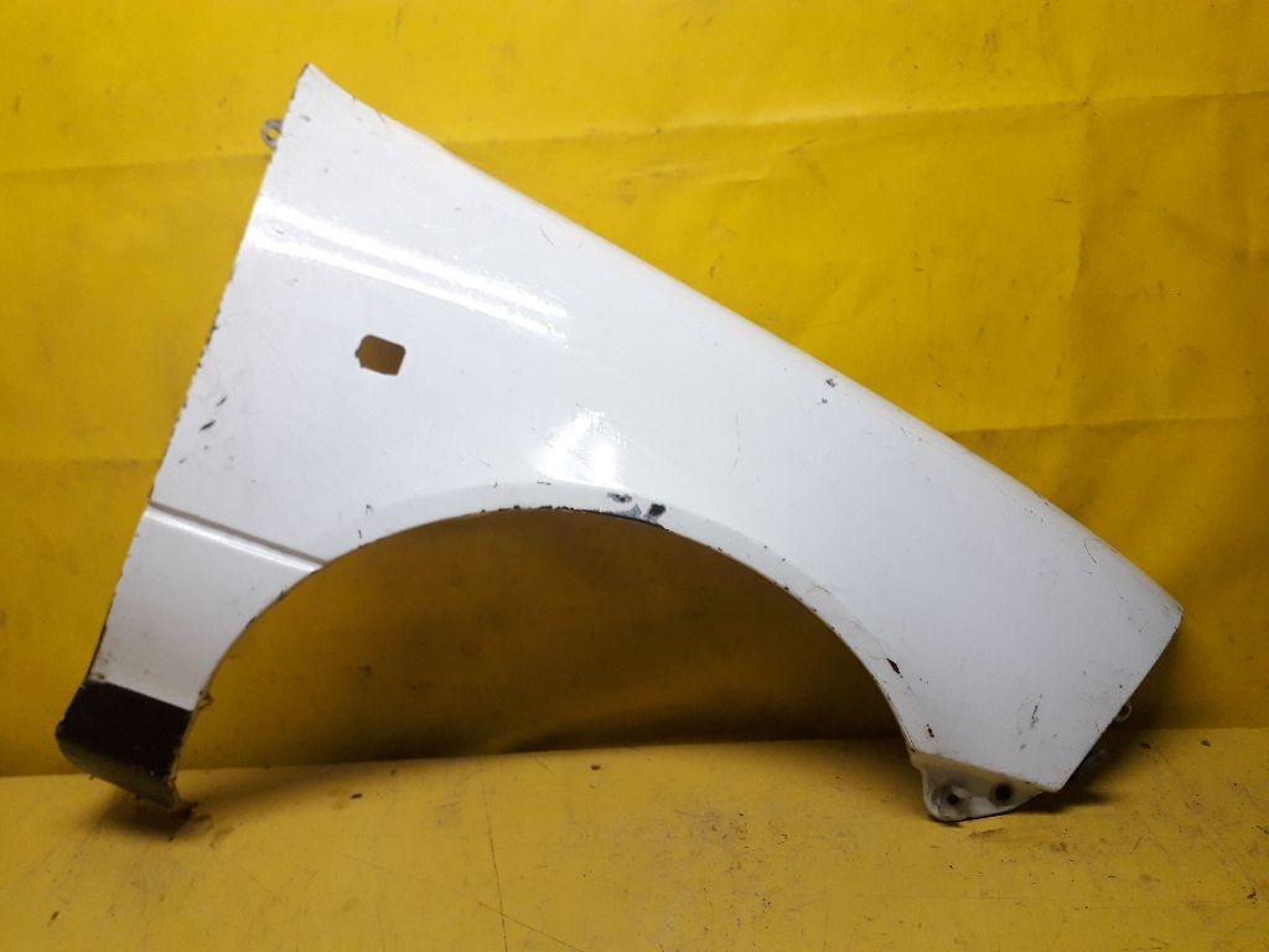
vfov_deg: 51.4
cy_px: 476
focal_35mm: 27
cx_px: 634
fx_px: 990
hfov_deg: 65.3
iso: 125
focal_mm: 3.6
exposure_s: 1/50
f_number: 1.9
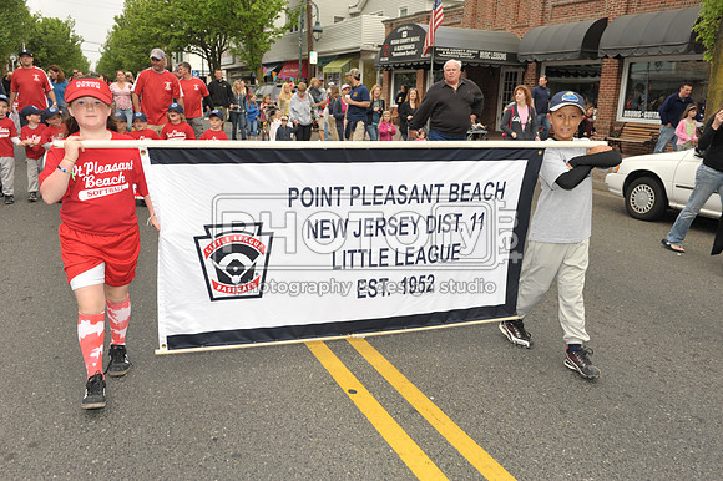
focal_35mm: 29
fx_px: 582
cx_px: 362
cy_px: 240
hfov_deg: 63.7
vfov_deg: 44.9
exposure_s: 1/250
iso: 400
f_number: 8
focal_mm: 29
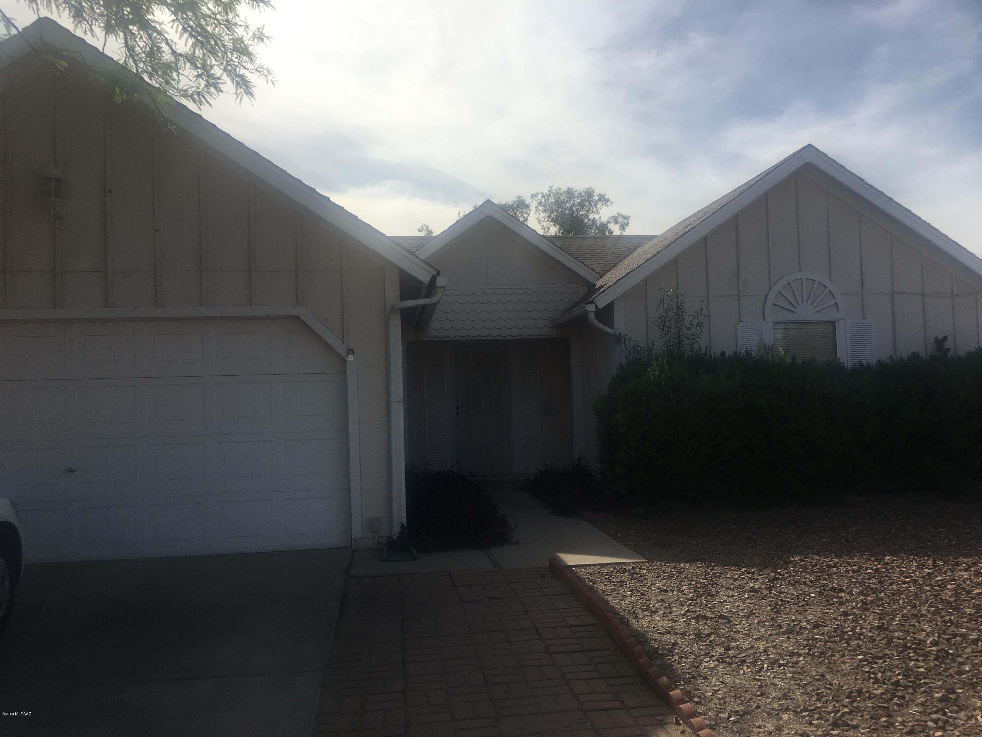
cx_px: 491
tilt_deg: +4.7
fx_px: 823
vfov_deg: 48.2
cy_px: 368
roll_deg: +0.4
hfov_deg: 61.7
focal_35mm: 29
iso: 25
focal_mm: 4.15
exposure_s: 1/2481
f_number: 2.2
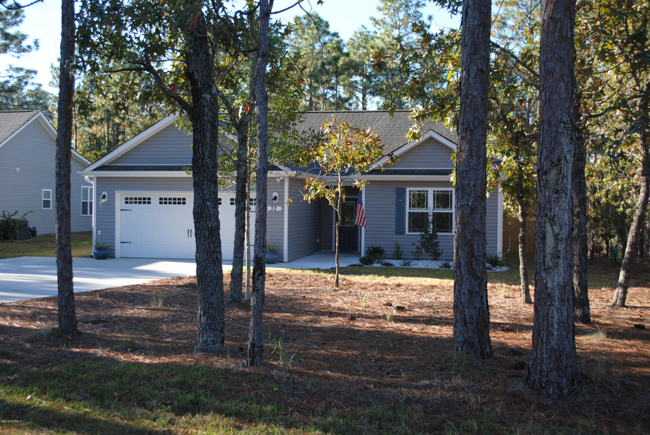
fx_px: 759
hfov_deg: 46.3
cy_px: 218
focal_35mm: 42
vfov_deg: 32.0
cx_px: 325
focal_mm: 28
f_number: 4.5
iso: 200
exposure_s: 1/320
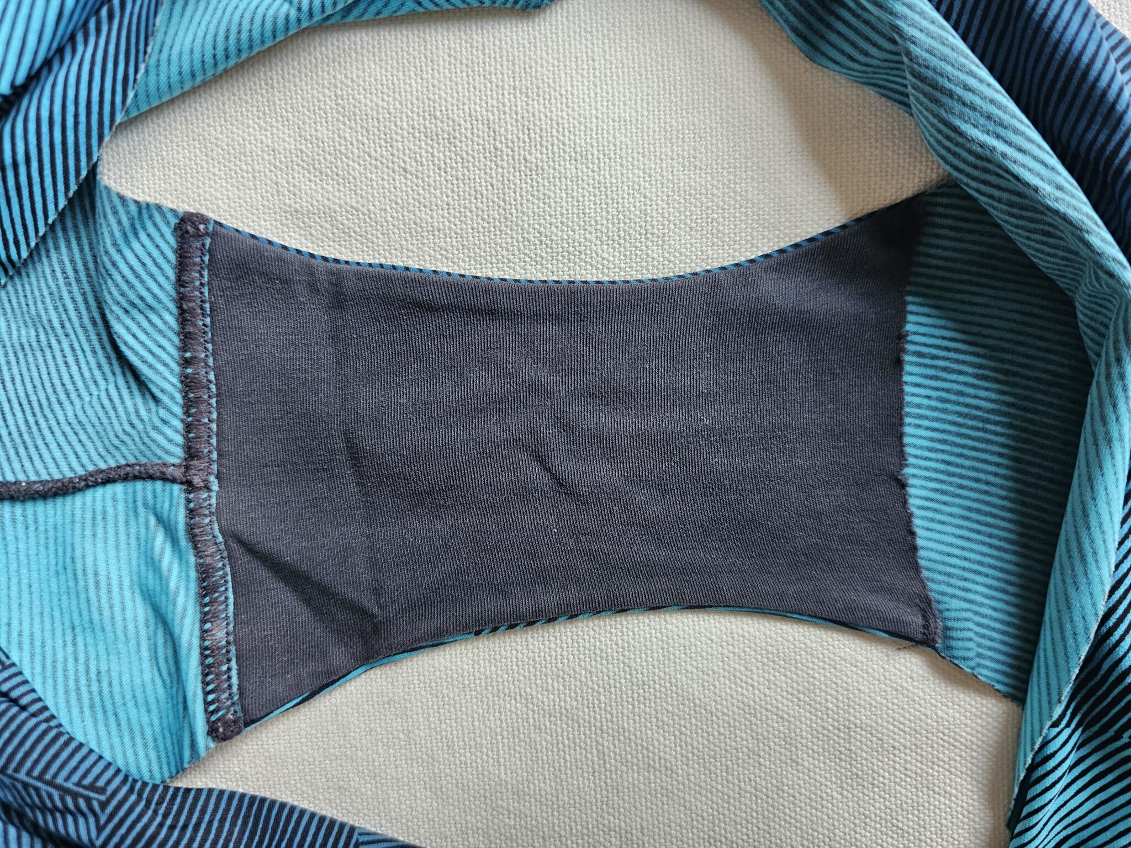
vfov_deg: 58.9
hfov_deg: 73.9
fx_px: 751
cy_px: 424
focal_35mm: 23
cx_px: 566
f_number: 1.7
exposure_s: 1/51
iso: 800
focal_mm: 6.3
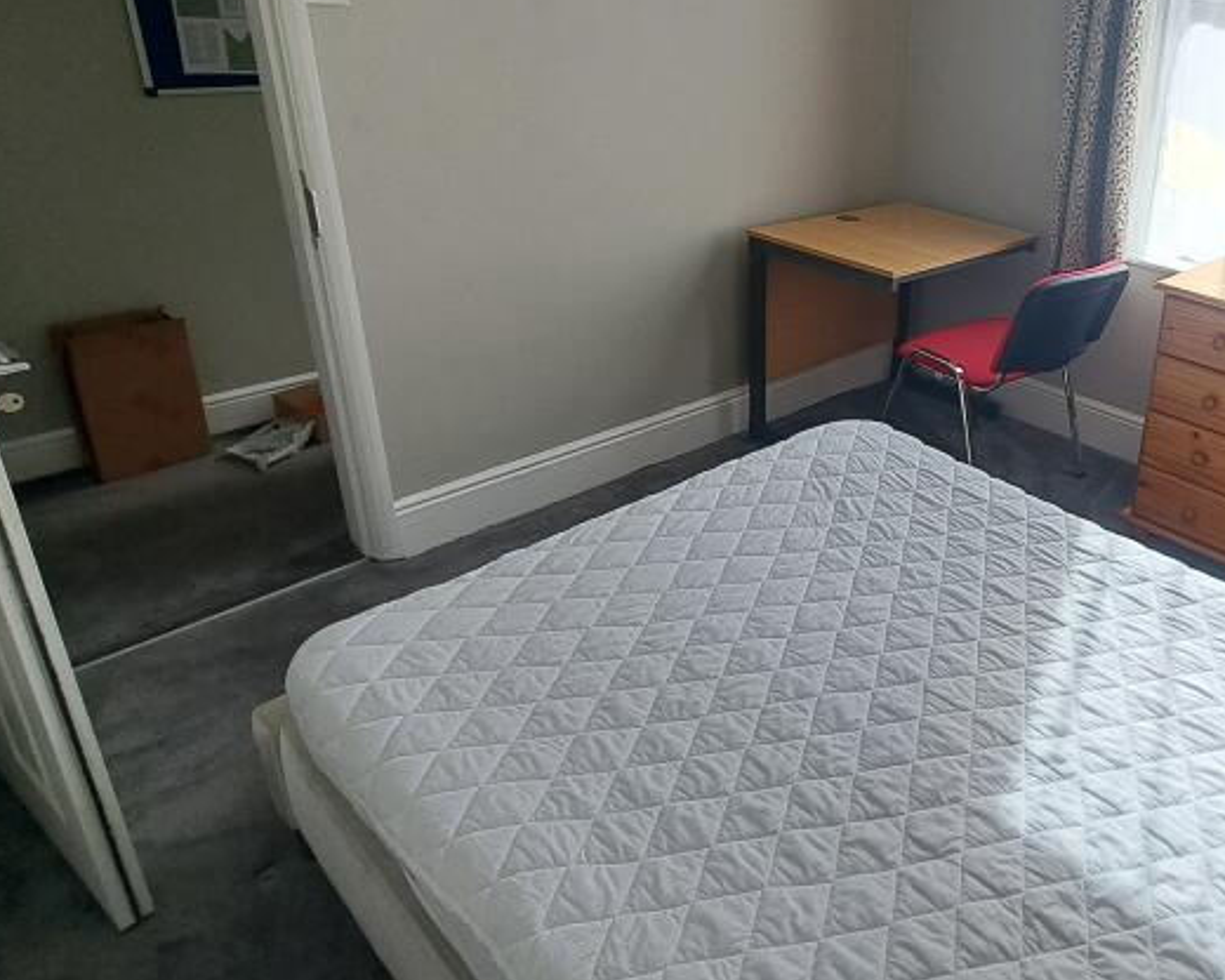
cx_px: 987
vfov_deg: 55.8
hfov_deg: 62.1
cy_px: 339
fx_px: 906
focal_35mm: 25
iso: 50
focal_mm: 1.74
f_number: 2.2
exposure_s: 1/261
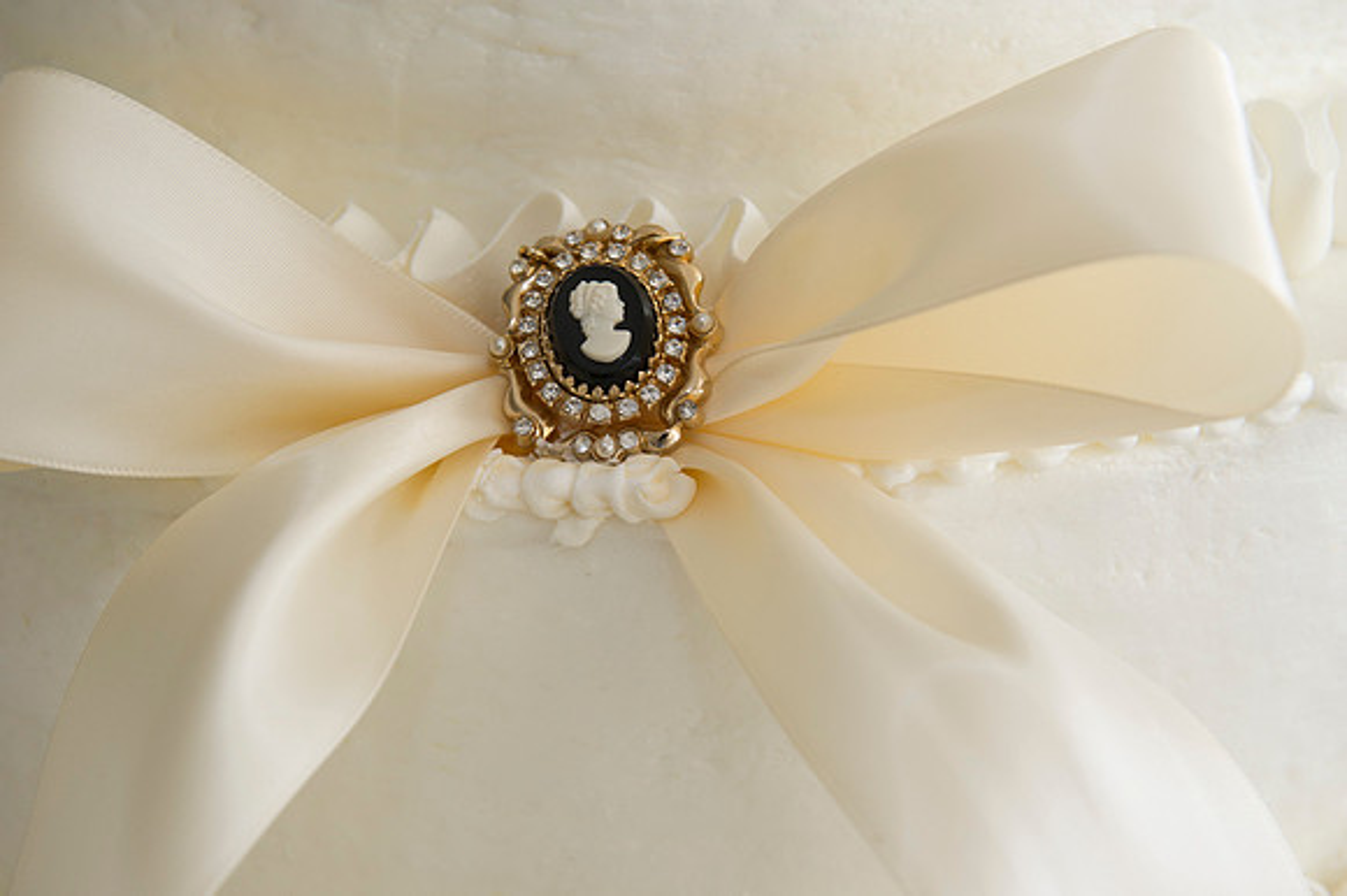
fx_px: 2318
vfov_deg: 21.9
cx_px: 674
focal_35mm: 62
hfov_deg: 32.4
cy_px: 448
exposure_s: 1/160
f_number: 7.1
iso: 1250
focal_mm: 62
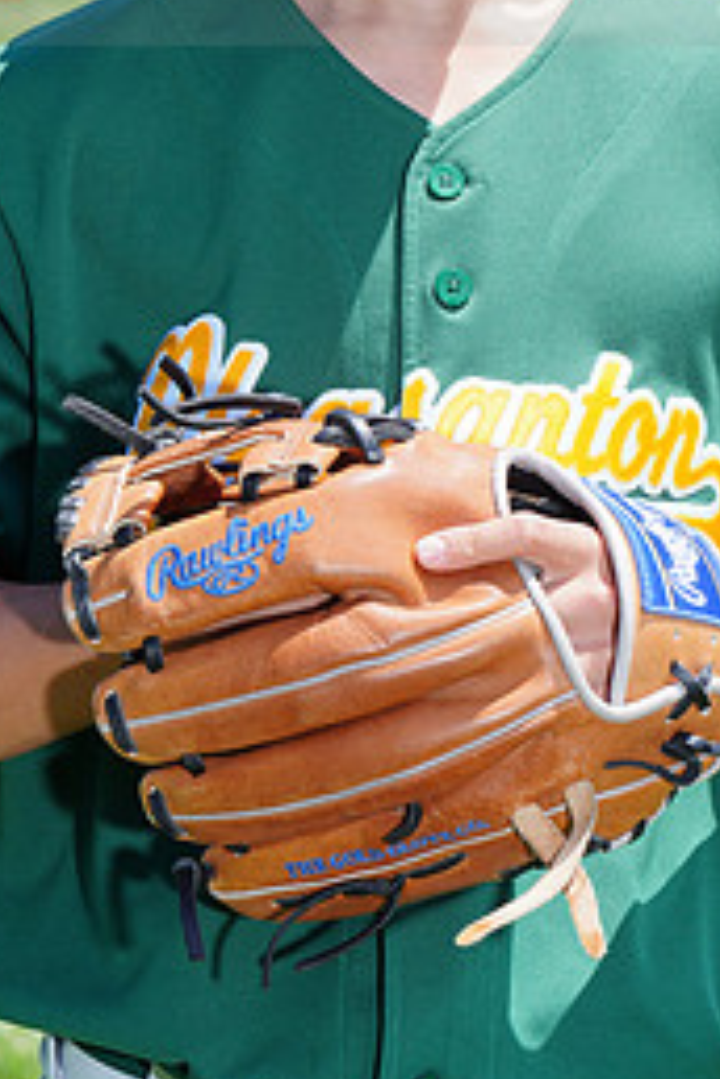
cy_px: -88
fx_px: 9239
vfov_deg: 6.7
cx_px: 412
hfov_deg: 4.5
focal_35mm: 308
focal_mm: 137
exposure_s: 1/200
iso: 200
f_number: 10
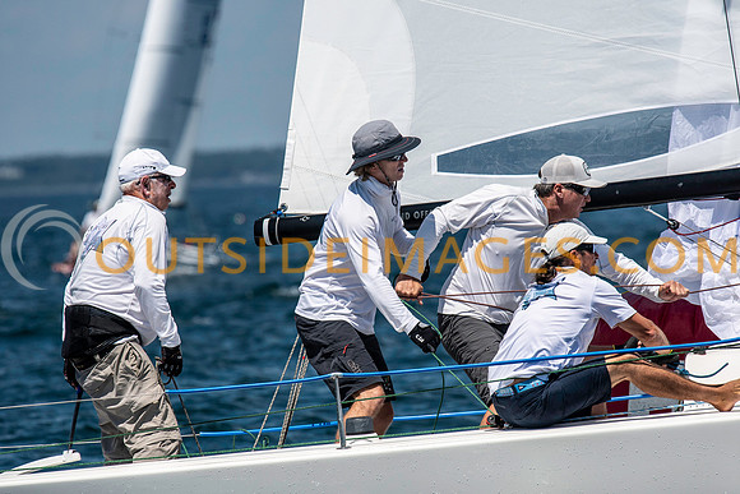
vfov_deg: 3.1
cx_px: 370
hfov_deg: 4.6
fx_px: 9252
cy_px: 247
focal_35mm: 450
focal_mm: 300
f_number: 5.6
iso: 320
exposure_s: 1/4000
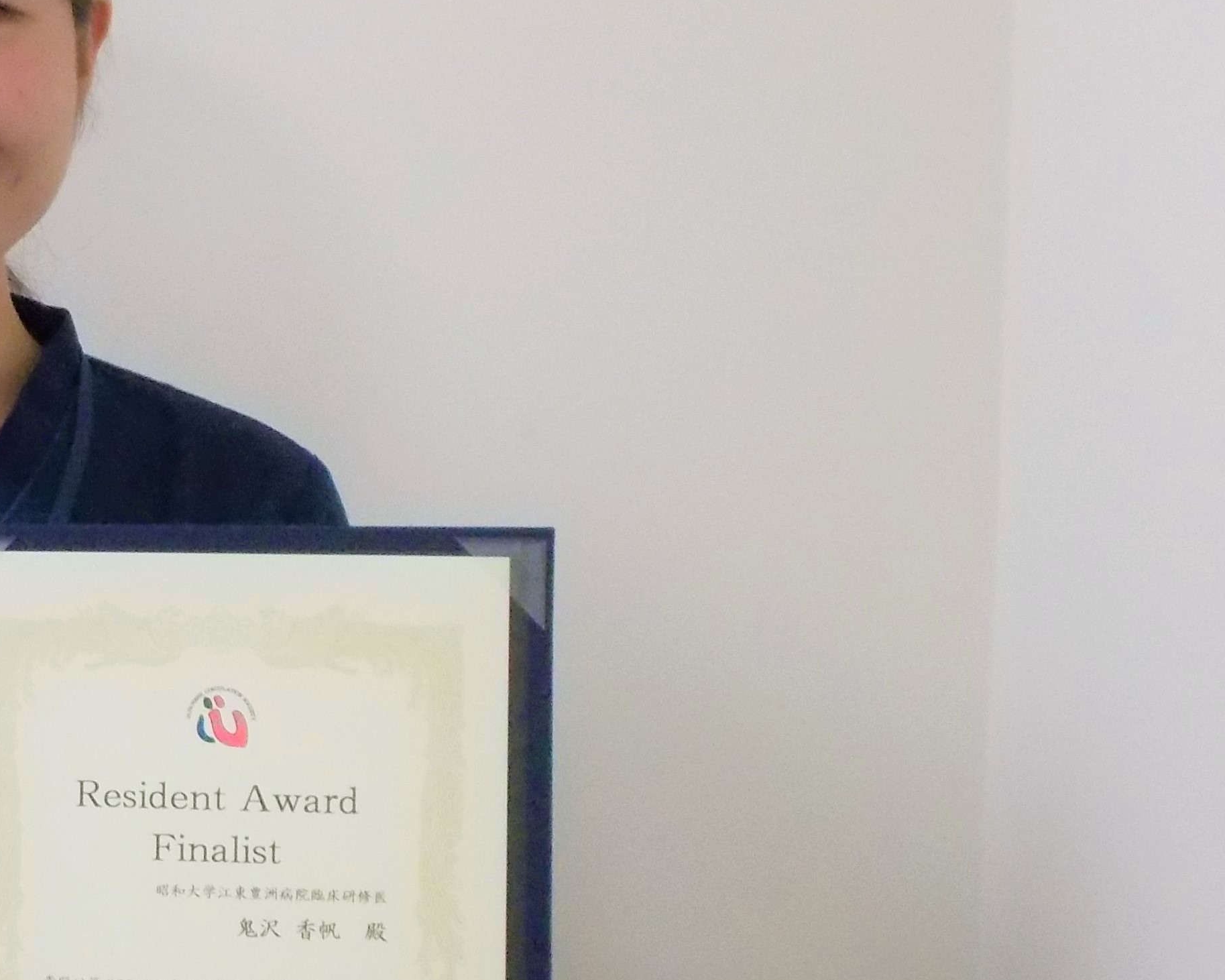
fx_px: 3300
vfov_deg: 16.9
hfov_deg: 20.2
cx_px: -90
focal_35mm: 91
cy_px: 608
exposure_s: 1/125
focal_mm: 6.9
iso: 450
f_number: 3.9
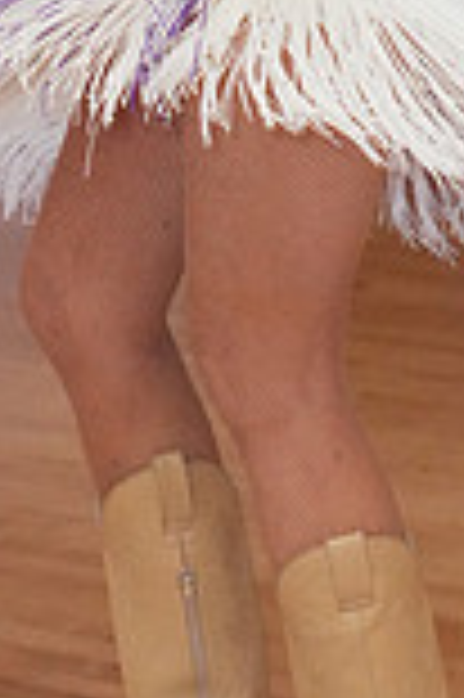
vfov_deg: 10.7
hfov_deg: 7.3
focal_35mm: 187
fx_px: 3623
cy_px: -257
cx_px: 38
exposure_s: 1/250
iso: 8000
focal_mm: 50
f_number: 3.5
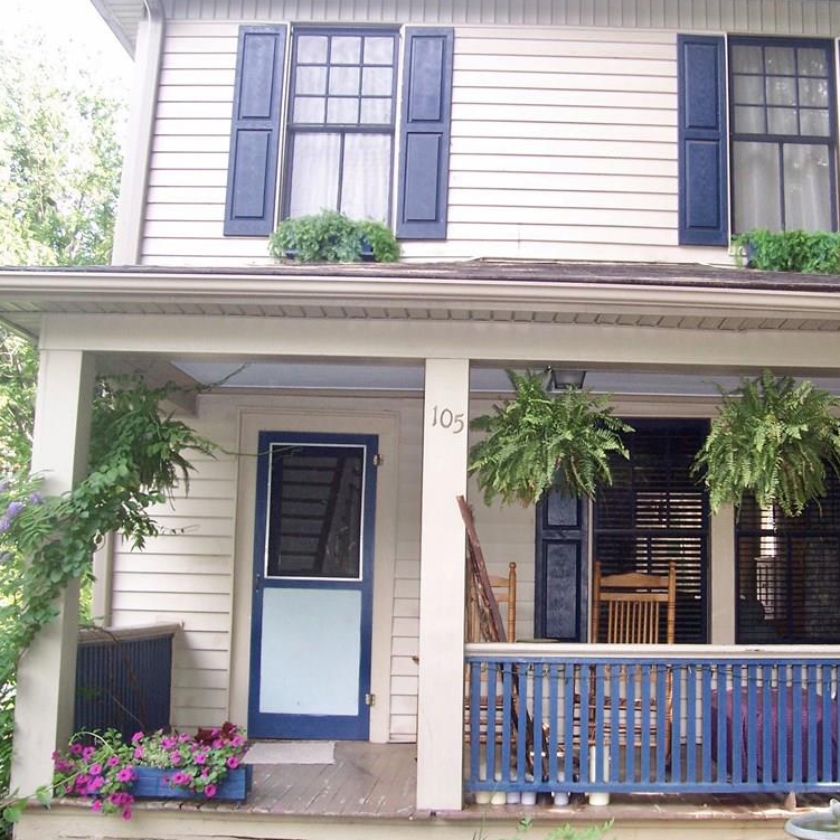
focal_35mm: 41
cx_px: 534
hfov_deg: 40.6
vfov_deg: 40.9
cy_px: 418
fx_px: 1126
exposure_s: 1/90
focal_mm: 5.6
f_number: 2.7
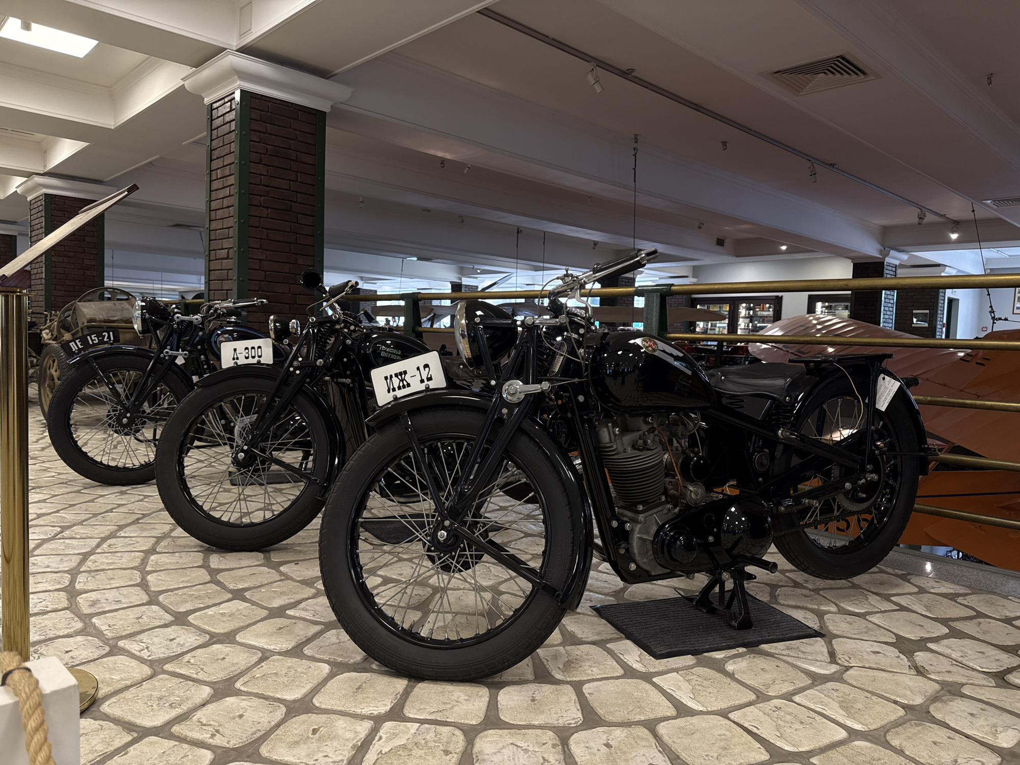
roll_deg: -2.4
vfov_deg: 56.8
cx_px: 510
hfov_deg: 71.6
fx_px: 707
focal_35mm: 24
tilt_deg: -3.0
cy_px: 382
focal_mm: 6.76
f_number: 1.78
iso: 250
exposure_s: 1/100
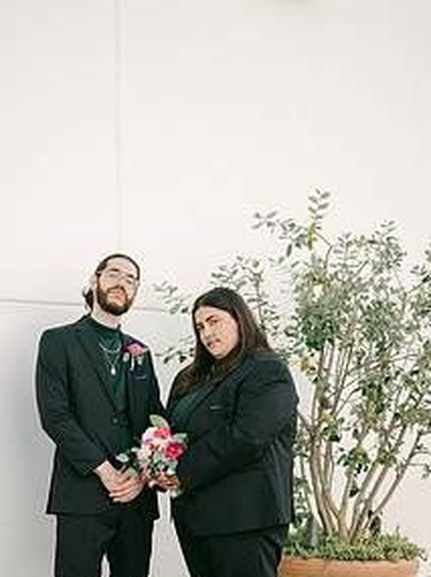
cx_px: 158
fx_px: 1265
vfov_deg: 25.3
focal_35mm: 76
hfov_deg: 19.3
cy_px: 447
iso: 80
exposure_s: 1/4000
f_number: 1.8
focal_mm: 50
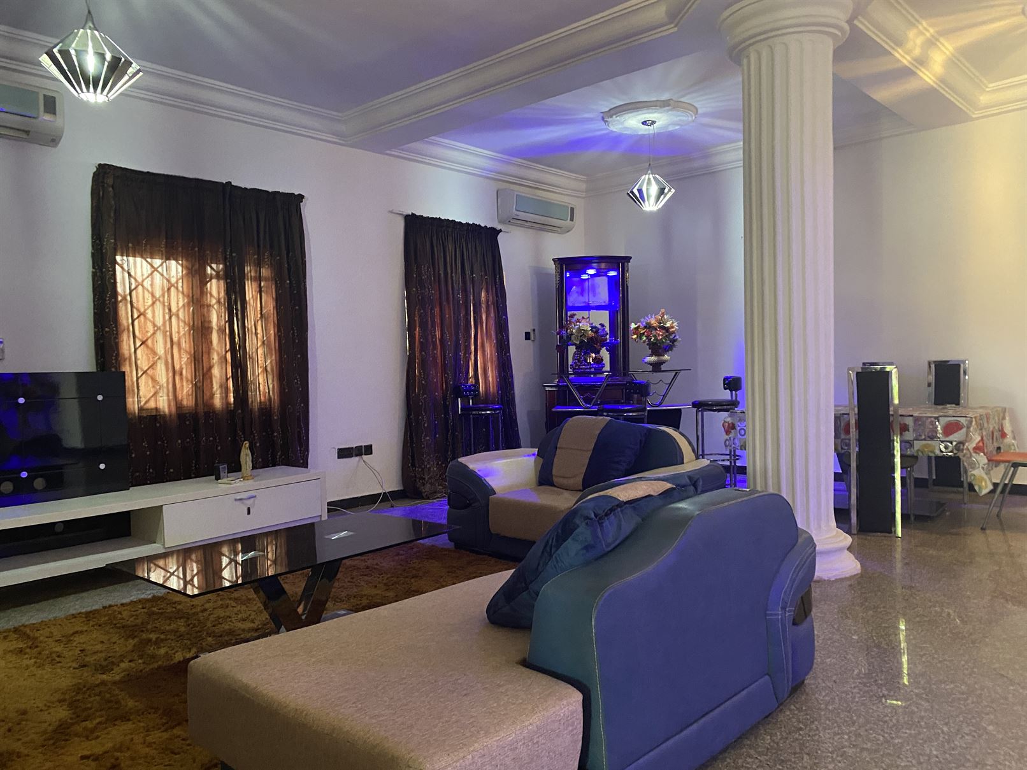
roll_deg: +2.1
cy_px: 385
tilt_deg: -2.6
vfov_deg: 53.1
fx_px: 771
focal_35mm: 26
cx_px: 514
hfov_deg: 67.3
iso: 500
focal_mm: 4.25
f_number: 1.8
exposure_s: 1/25
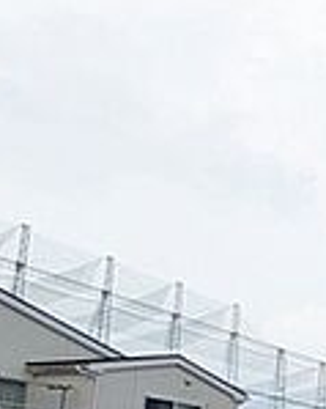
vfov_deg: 30.4
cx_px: 789
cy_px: 456
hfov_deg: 15.0
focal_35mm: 55
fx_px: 664
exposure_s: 1/1783
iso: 57
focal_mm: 1.83
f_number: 2.2
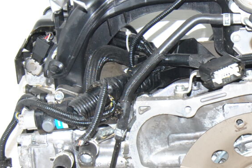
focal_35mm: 136
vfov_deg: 10.1
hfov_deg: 14.7
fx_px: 953
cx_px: 275
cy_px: 139
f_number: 8
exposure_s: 1/200
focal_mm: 32
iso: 800
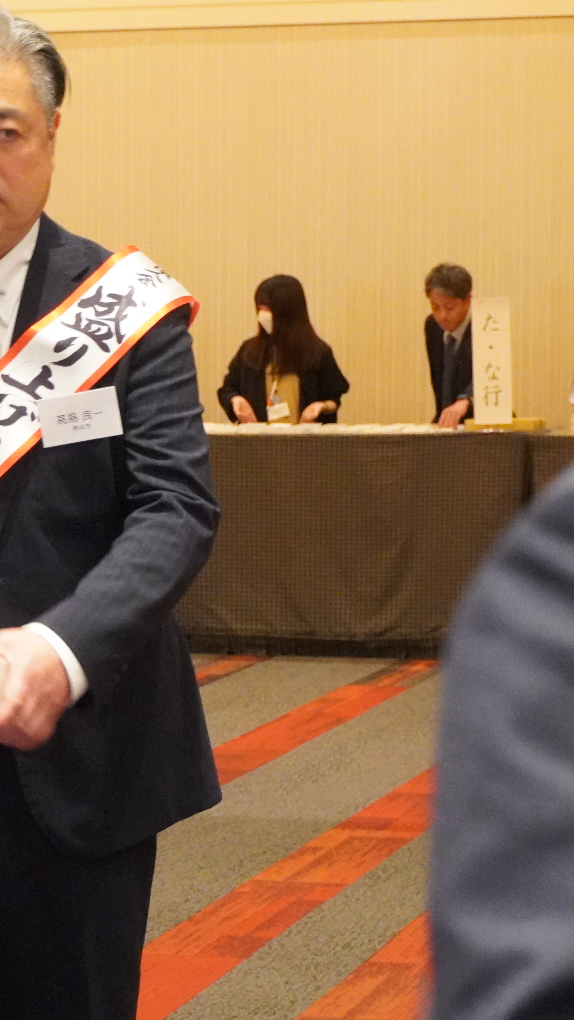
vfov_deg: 16.5
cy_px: 528
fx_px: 3517
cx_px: -74
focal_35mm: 130
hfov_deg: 9.2
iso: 6400
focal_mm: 45
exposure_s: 1/60
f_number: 5.6
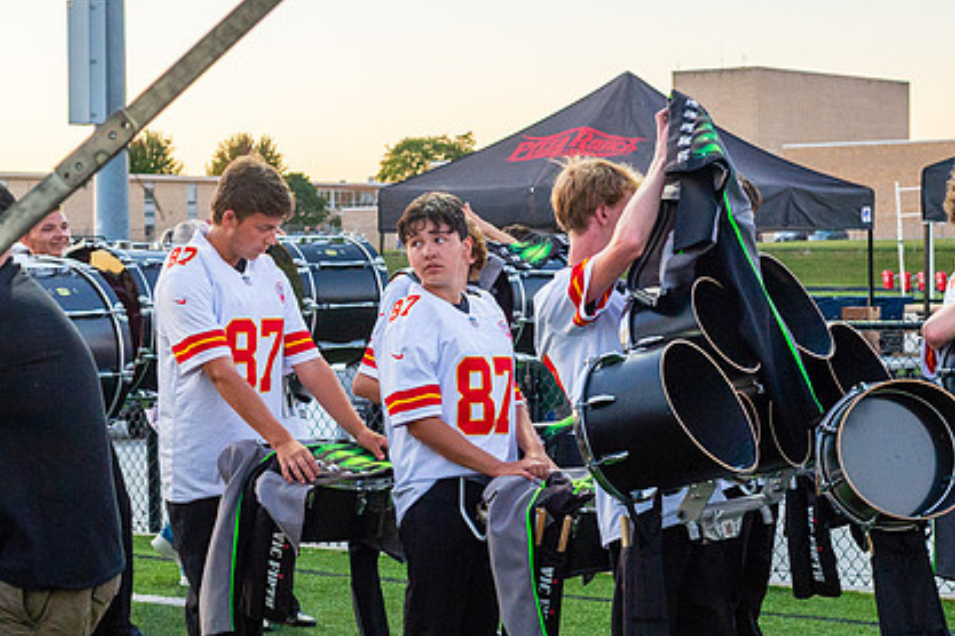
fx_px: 2387
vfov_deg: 15.2
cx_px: 500
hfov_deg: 22.6
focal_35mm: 90
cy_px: 334
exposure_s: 1/400
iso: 1600
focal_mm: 50
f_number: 5.6
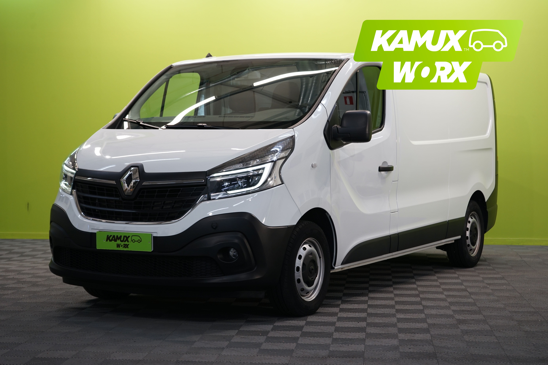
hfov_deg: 30.1
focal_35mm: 67
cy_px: 182
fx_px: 1020
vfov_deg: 20.3
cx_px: 274
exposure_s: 1/40
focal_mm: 67
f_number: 5.6
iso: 400
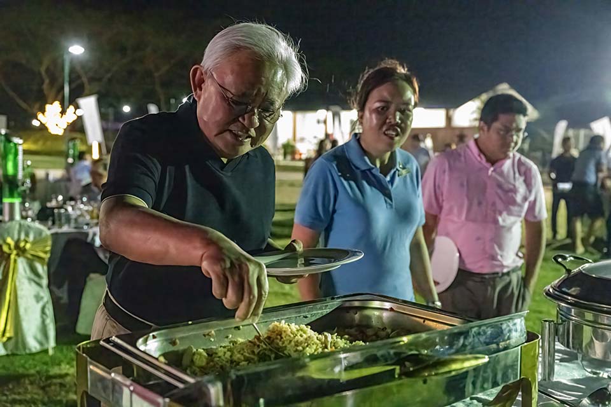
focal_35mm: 41
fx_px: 696
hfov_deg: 47.4
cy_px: 204
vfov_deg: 32.6
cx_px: 306
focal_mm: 41
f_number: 4
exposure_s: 1/200
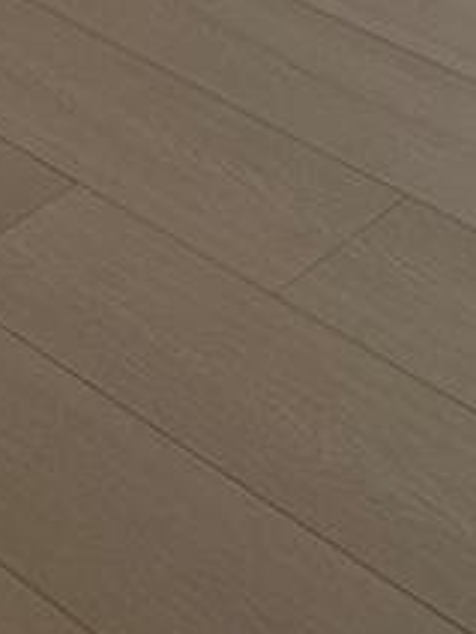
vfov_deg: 11.4
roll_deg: +4.8
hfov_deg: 10.6
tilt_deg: -10.2
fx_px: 2493
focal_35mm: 136
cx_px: -180
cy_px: -987
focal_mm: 6.86
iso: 80
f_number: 1.78
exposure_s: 1/857
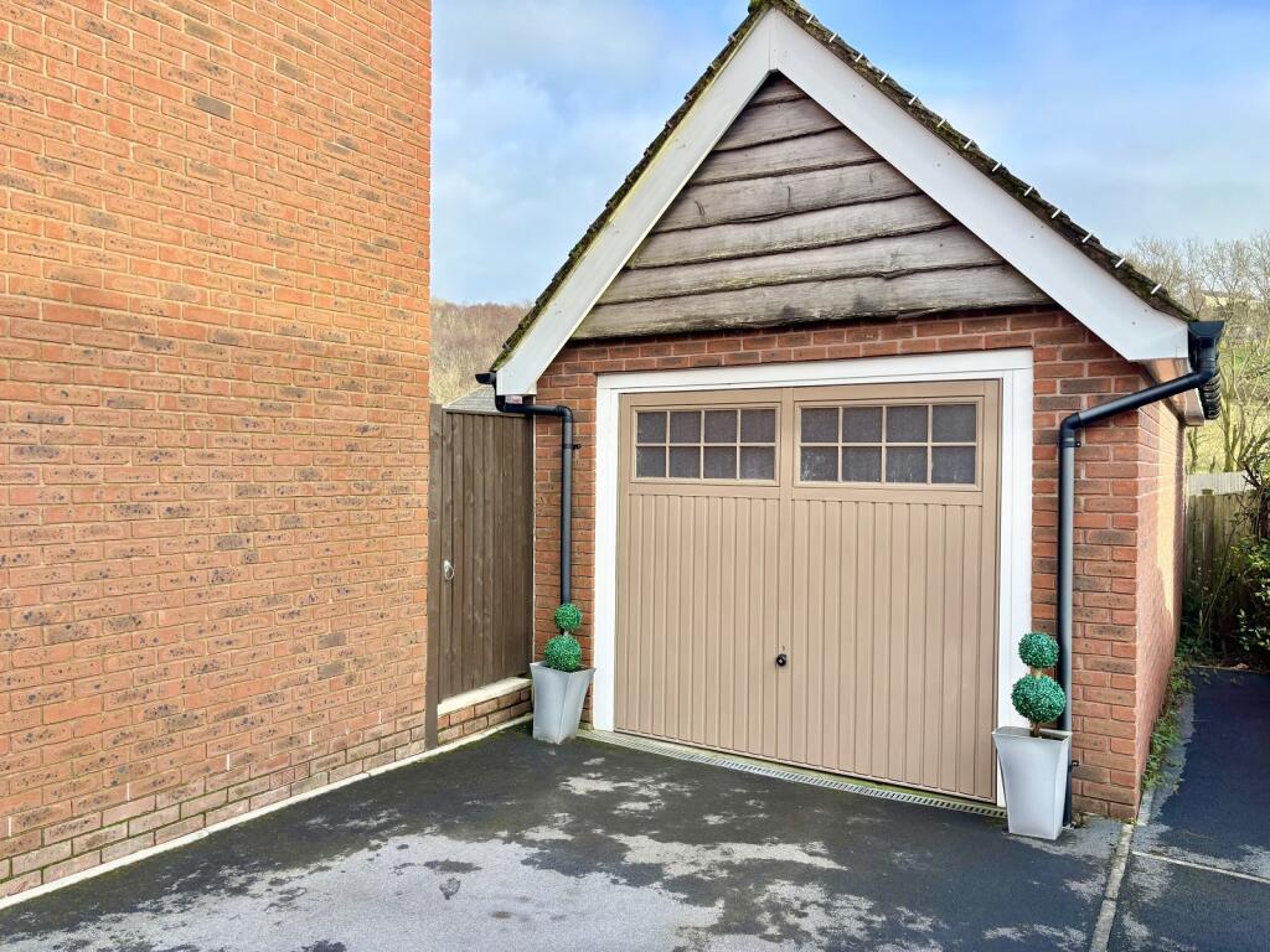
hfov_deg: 67.3
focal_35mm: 26
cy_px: 476
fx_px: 954
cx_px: 635
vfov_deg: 53.1
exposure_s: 1/559
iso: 50
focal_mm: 5.96
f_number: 1.6
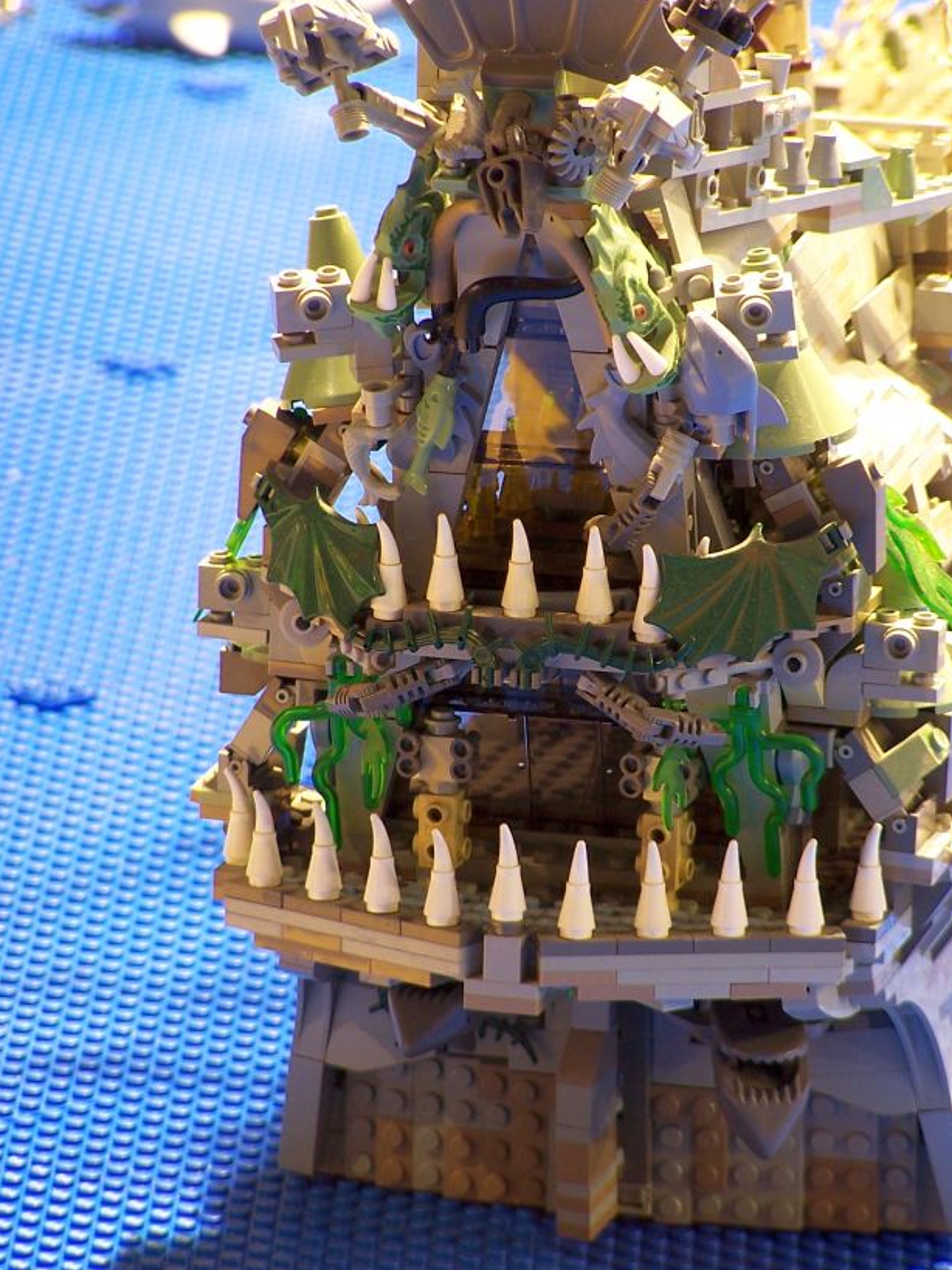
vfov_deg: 5.5
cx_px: 578
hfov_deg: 4.1
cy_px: 592
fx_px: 13204
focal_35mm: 360
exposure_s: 1/3
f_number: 3.6
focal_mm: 47.7
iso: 80
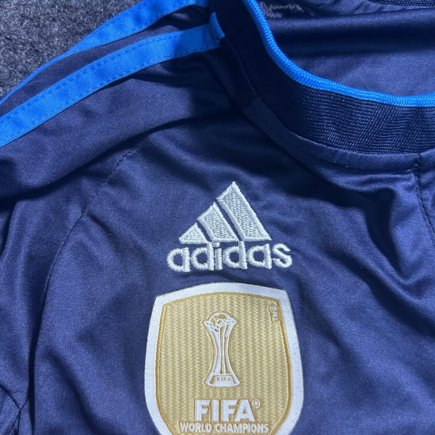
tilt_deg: -55.6
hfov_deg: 49.7
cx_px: 211
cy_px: 239
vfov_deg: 49.7
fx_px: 469
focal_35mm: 33
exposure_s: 1/50
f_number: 1.5
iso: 250
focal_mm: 5.7
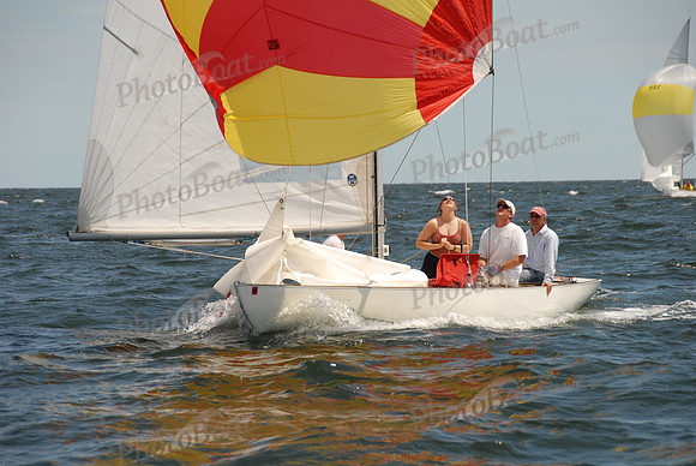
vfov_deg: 6.1
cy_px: 233
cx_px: 348
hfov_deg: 9.1
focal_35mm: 225
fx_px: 4354
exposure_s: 1/640
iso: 200
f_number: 7.1
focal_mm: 150
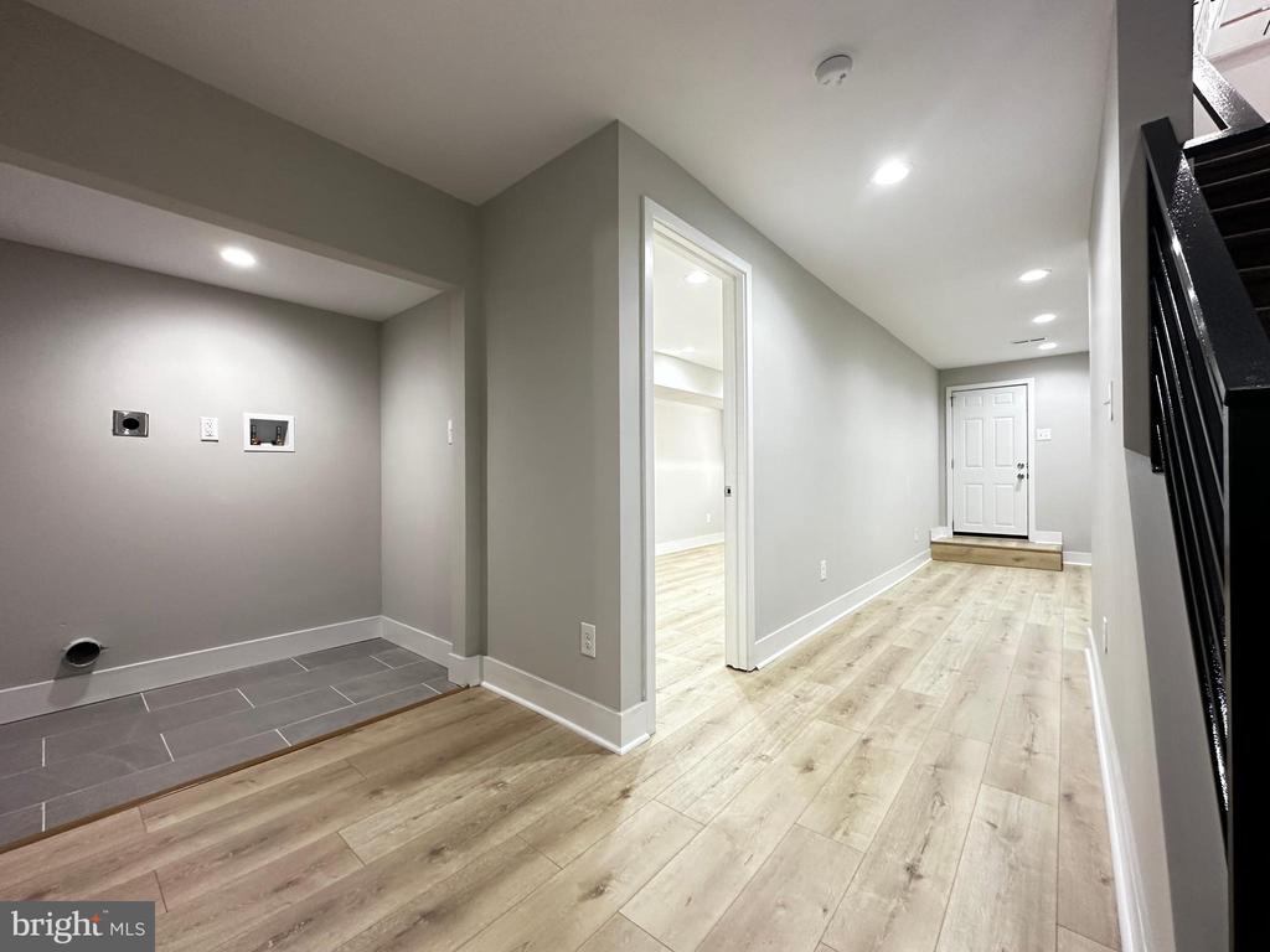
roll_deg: -0.2
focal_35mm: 14
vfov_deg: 85.7
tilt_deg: +0.7
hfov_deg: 102.1
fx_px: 514
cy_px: 476
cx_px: 635
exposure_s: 1/60
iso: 250
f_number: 2.2
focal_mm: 2.22
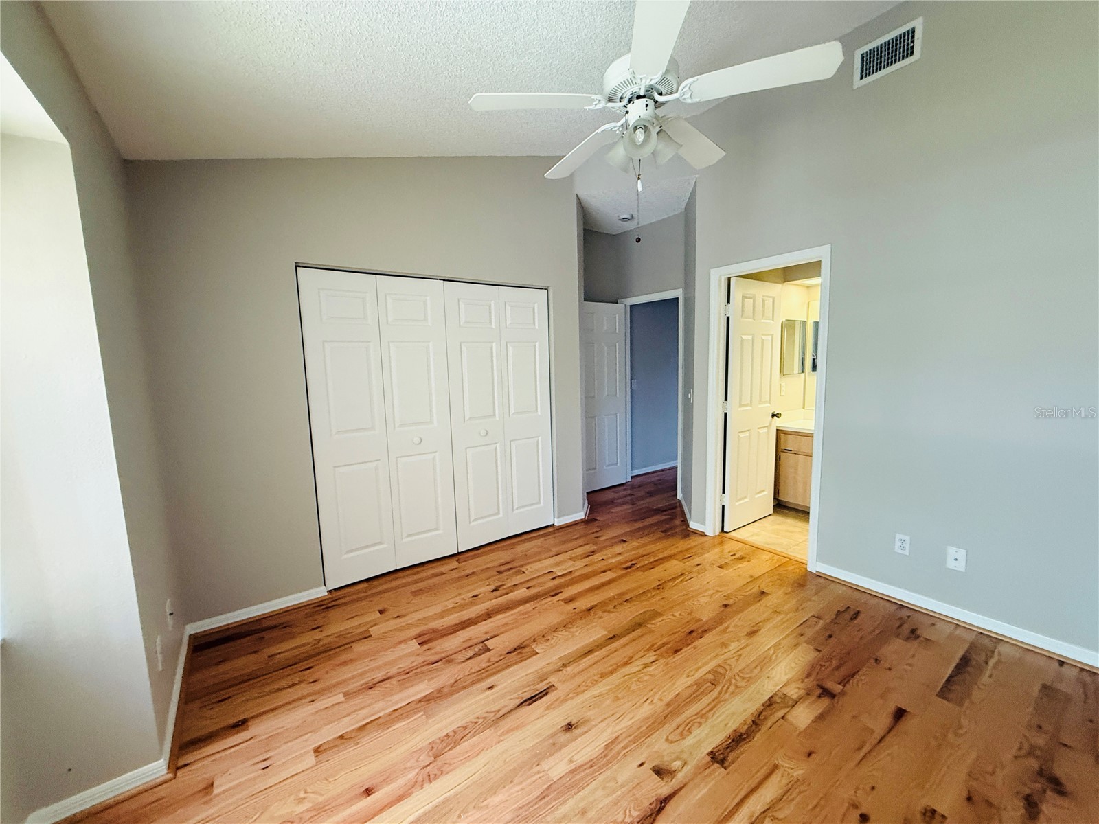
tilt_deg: -5.8
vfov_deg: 85.7
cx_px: 550
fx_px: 444
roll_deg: +1.1
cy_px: 412
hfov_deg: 102.1
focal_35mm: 14
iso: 400
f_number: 2.2
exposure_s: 1/60
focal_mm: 2.22
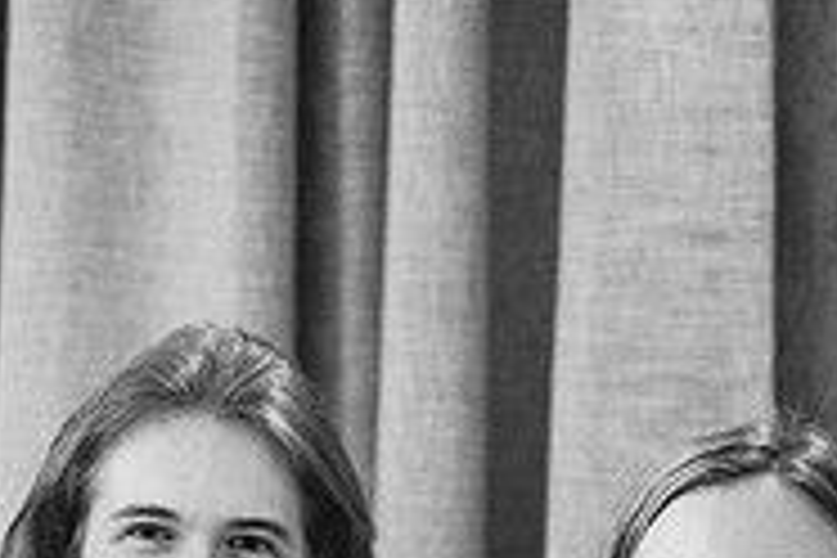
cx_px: 148
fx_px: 2534
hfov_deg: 18.6
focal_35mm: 109
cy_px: 866
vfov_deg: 11.9
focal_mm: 35
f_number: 1.4
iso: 6400
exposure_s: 1/50
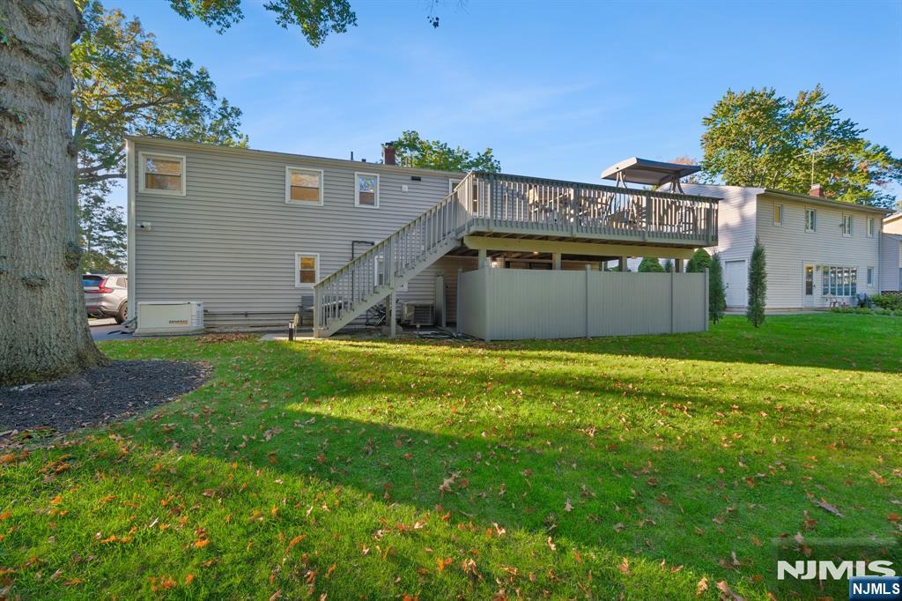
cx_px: 451
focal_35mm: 13
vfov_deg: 85.4
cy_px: 300
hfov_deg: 108.3
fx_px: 326
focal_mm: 8.9
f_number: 8
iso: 160
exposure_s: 1/40
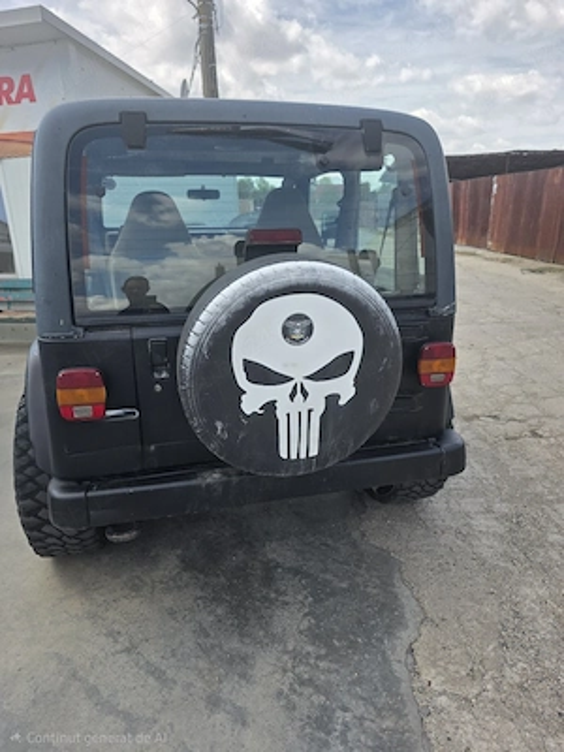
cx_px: 282
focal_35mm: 23
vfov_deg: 73.9
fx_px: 500
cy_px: 376
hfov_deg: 58.9
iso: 80
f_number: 1.7
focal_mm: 6.3
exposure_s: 1/5000
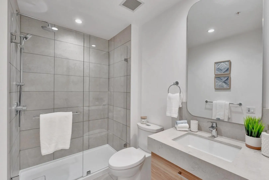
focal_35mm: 16
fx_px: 118
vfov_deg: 74.4
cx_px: 134
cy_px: 90
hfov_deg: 97.5
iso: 400
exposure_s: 1/15
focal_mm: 15.8
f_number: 8
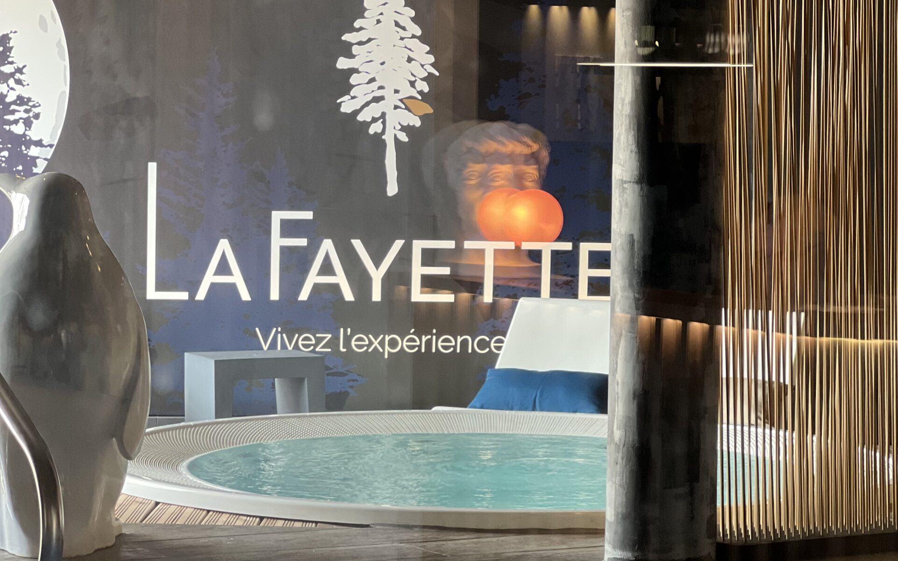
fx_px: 2668
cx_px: 449
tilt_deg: -1.7
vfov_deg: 12.0
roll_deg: +0.0
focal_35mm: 109
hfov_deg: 19.1
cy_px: 236
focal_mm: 9
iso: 200
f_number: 2.8
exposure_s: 1/35
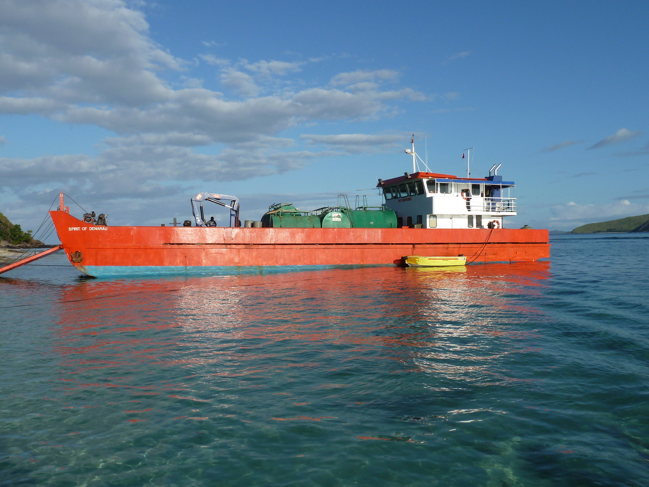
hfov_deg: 56.8
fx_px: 600
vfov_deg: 44.2
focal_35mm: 32
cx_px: 324
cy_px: 244
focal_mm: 5.3
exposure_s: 1/500
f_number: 5.6
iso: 80
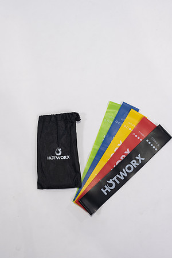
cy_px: 129
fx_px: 358
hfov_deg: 27.0
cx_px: 86
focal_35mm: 50
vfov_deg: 39.6
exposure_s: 1/125
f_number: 4
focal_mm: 50
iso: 200
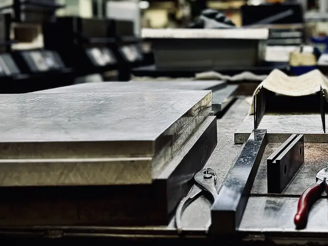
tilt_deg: -3.3
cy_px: 63
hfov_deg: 38.0
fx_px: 455
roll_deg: +1.9
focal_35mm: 48
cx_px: 269
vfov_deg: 29.8
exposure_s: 1/120
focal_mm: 6.76
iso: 100
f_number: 1.78
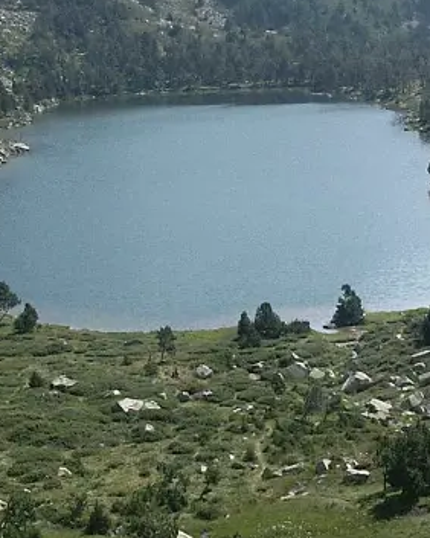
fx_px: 1481
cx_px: 139
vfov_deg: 20.5
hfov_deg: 16.5
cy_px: 191
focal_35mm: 93
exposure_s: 1/350
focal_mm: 7.27
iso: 100
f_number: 6.7
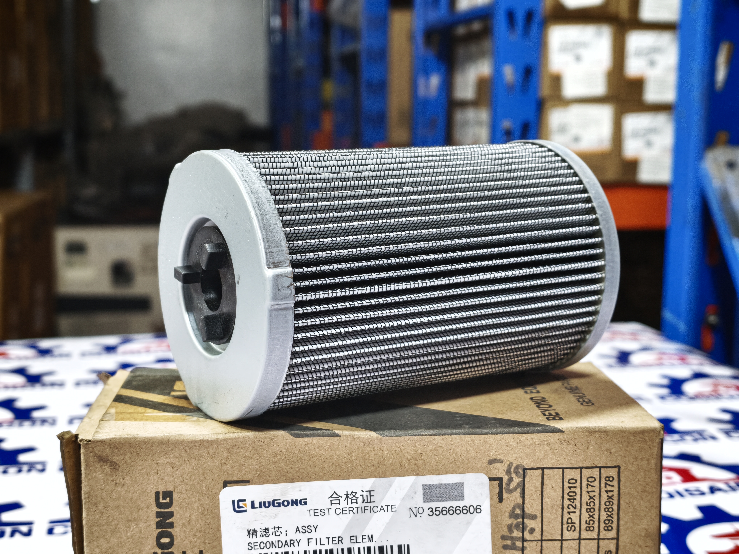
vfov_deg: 29.1
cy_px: 277
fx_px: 1067
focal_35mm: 50
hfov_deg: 38.2
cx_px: 370
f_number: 1.67
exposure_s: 1/200
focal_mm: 6.62
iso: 800
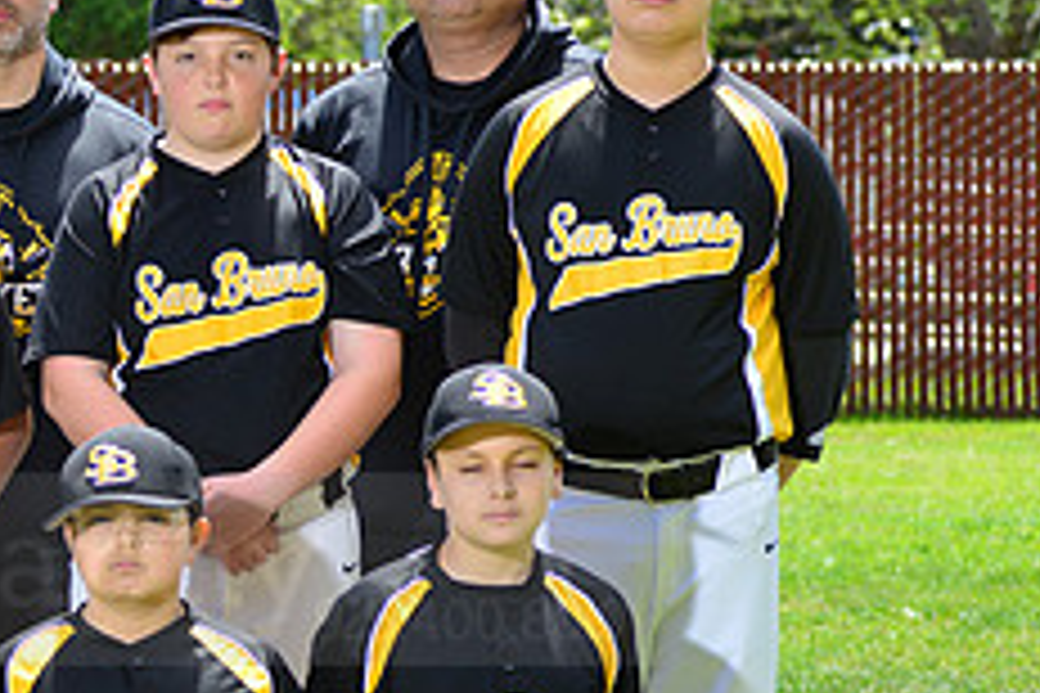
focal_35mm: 239
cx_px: -230
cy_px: 533
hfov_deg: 8.5
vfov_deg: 5.7
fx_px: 6904
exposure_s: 1/200
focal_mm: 95
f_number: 8
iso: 200
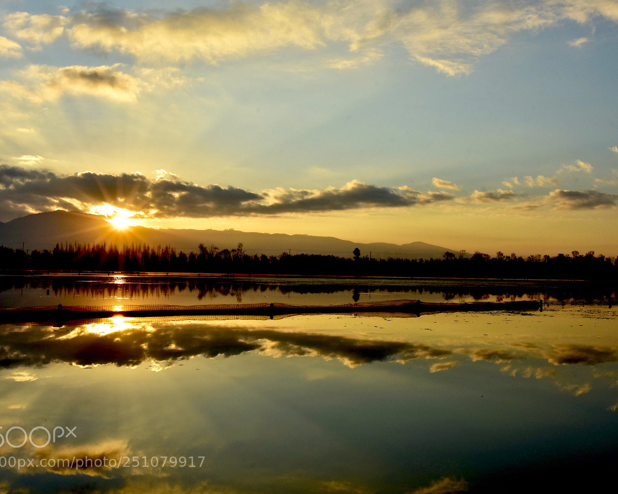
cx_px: 335
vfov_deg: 36.5
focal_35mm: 41
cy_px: 249
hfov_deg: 44.7
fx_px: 750
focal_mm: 24
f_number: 16
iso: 100
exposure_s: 1/125
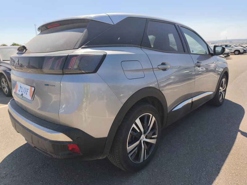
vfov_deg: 58.9
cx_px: 124
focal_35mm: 23
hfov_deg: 73.9
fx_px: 164
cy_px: 92
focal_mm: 6.14
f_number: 1.65
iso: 50
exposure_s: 1/1044
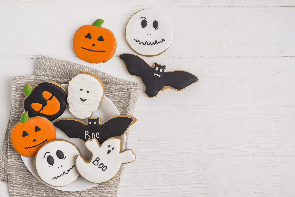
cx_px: 148
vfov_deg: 27.0
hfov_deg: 39.6
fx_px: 410
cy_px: 98
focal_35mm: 50
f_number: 7.1
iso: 200
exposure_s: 1/160
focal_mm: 50
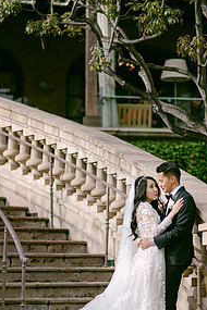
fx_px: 1156
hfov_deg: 10.2
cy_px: 181
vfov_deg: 15.3
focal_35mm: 134
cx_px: 142
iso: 100
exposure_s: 1/4000
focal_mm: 85
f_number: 2
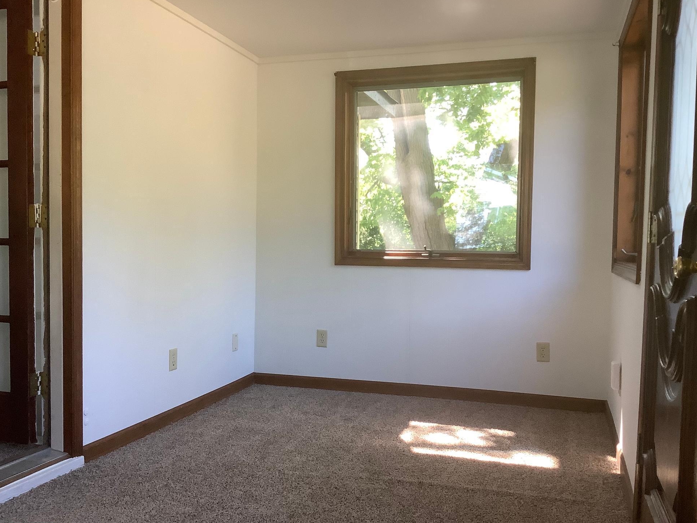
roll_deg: -0.8
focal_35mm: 33
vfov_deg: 42.9
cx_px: 341
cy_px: 274
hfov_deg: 55.3
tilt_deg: -2.7
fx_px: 664
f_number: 2.4
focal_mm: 3.3
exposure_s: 1/60
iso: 125
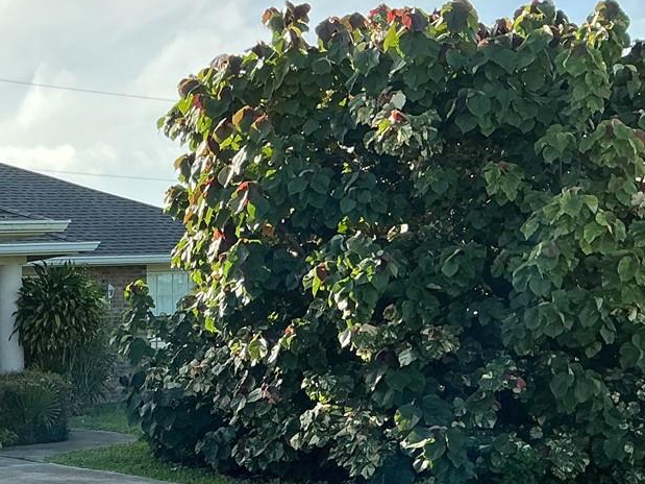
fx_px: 1397
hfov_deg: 24.0
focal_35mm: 75
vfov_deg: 18.9
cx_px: -99
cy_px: 533
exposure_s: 1/500
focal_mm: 3
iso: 25
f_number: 1.8
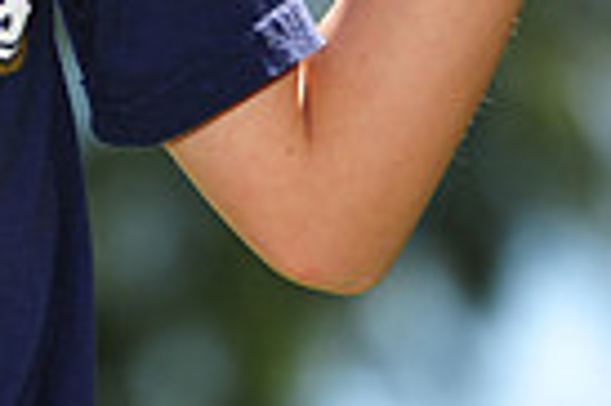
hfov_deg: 2.6
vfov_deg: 1.7
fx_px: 13324
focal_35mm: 786
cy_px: -335
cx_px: -361
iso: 200
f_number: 4
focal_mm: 185
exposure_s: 1/640
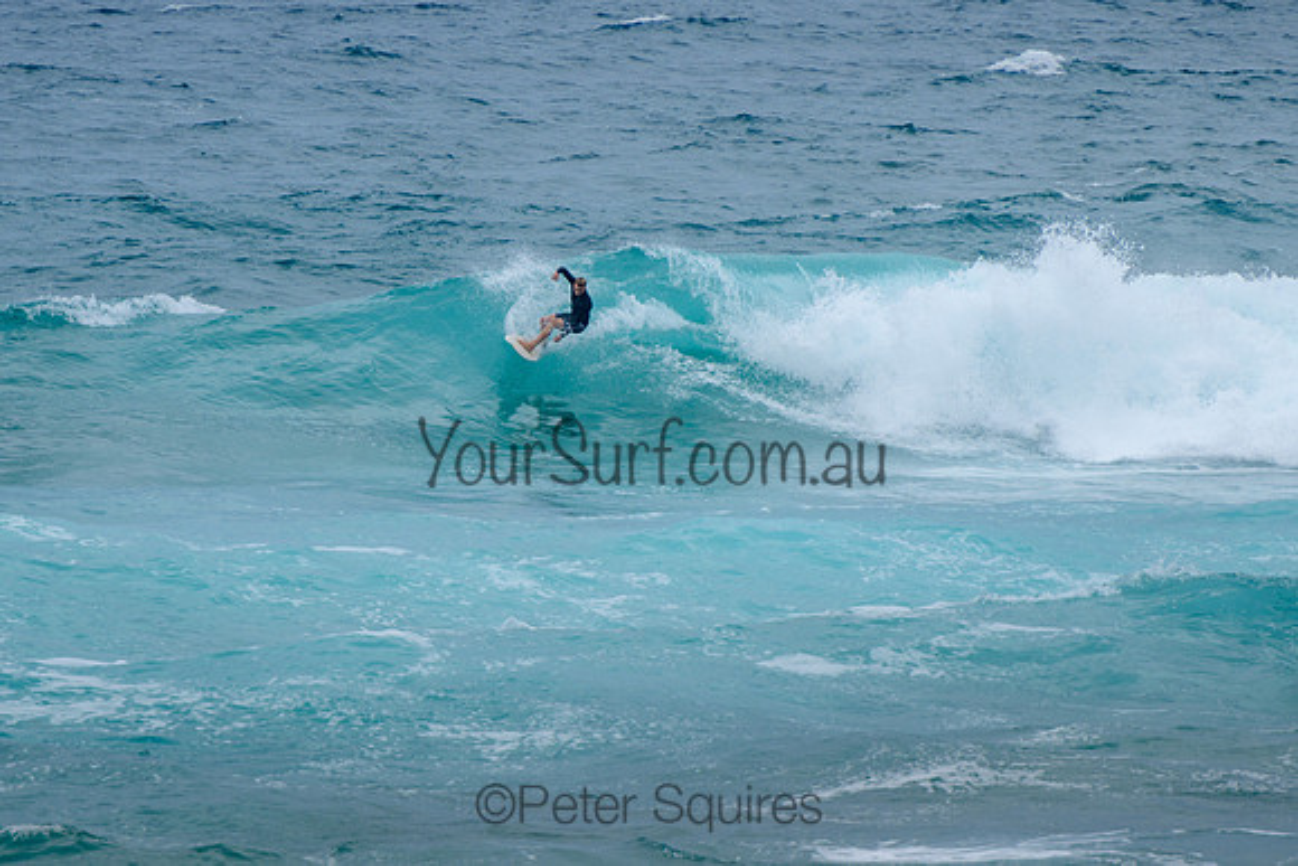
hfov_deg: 3.7
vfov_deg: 2.5
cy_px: 332
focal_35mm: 550
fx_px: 19836
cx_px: 568
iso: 220
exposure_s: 1/2000
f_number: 5.6
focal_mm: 400
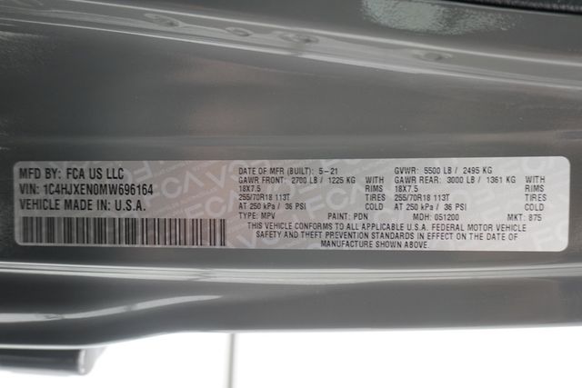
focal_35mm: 30
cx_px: 291
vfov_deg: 43.6
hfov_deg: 61.9
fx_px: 485
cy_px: 194
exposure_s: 1/60
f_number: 4
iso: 400
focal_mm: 20
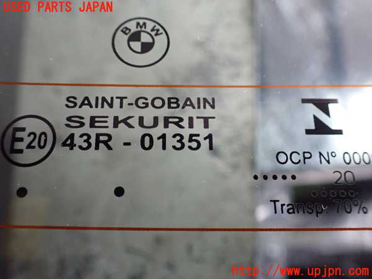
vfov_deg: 46.8
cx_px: 186
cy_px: 140
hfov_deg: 60.0
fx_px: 322
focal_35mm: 30
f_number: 2.3
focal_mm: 5.4
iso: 640
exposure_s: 1/125
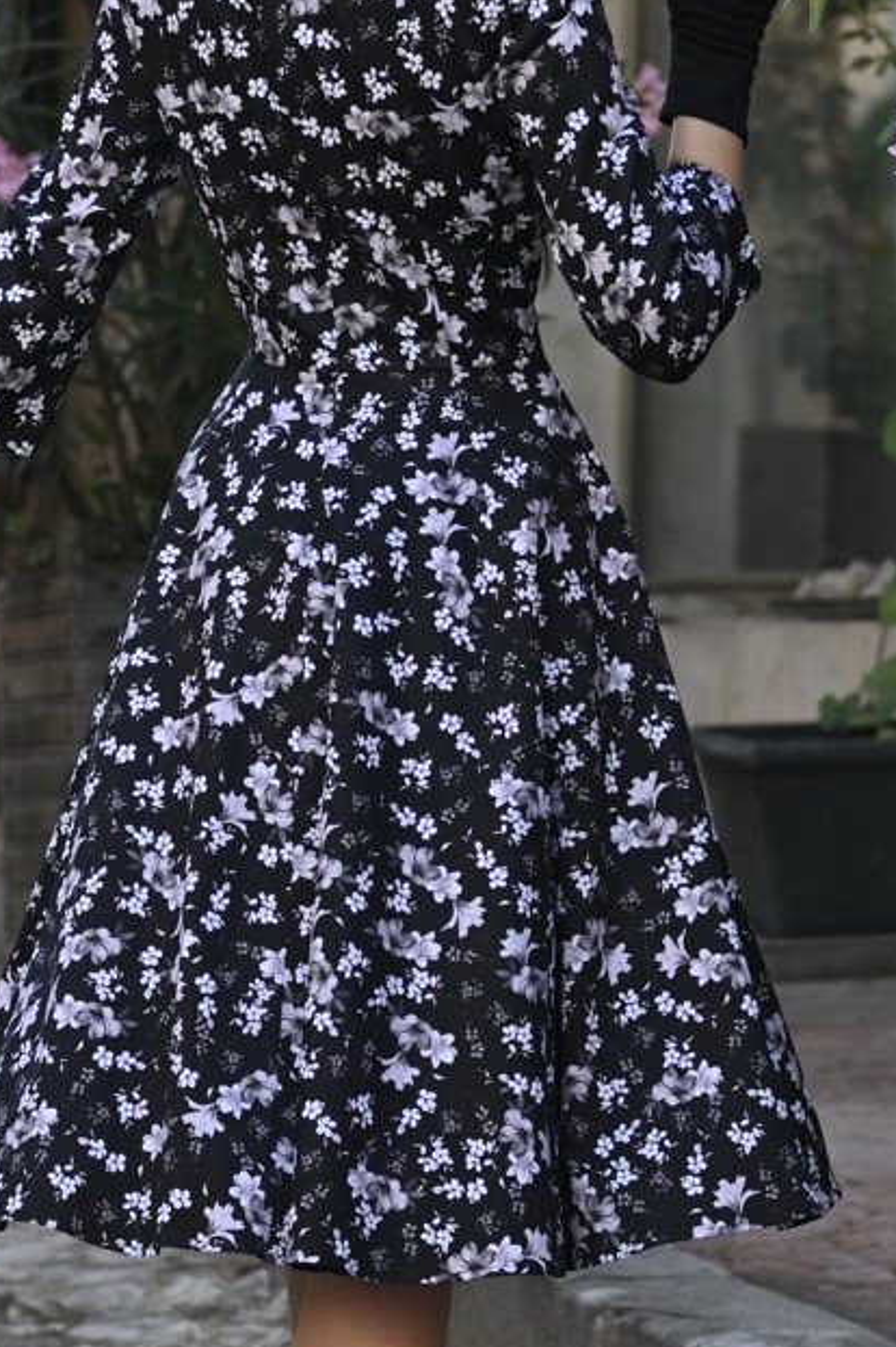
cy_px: 457
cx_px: 359
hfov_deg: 7.6
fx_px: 6764
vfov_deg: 11.4
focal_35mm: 181
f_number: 3.2
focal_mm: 50
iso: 160
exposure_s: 1/1250
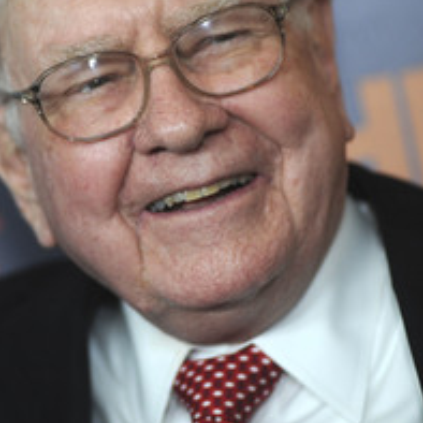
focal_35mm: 311
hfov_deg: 5.6
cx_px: 120
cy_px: 157
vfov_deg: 5.6
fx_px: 4300
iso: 1600
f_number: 3.5
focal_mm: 160
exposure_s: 1/320
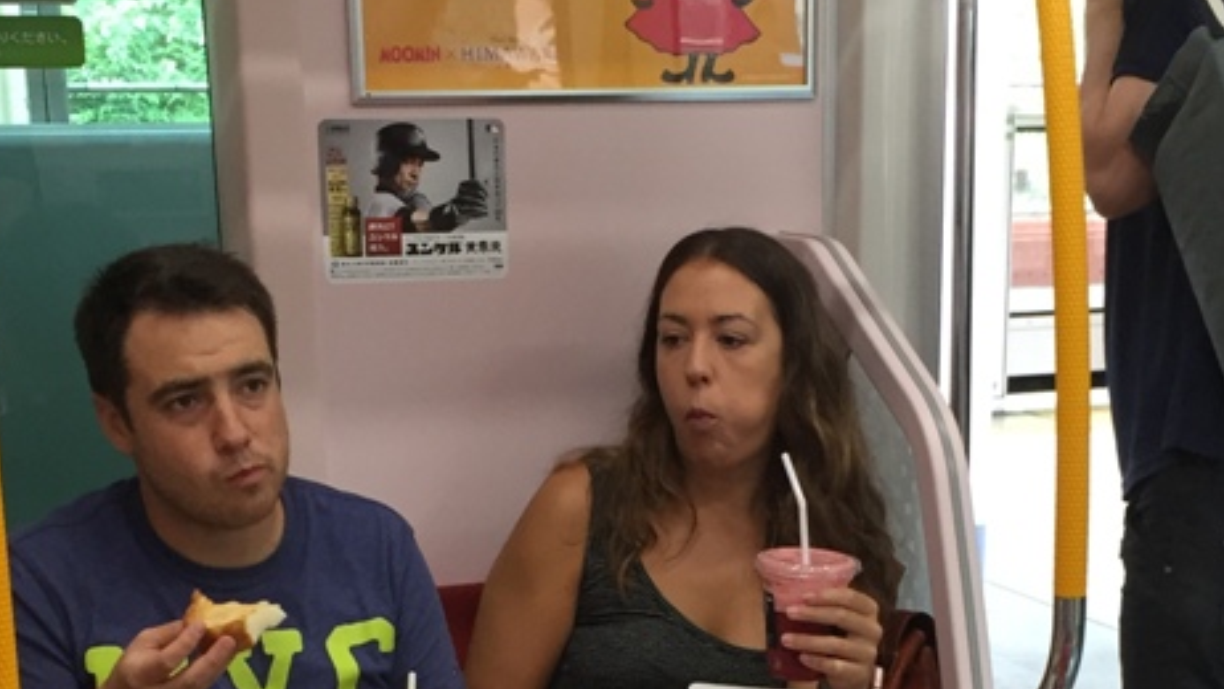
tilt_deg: -16.8
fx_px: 2272
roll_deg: +1.3
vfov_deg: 16.7
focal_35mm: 70
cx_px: 684
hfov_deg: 30.1
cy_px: 774
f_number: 2.2
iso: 50
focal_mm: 4.15
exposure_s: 1/30
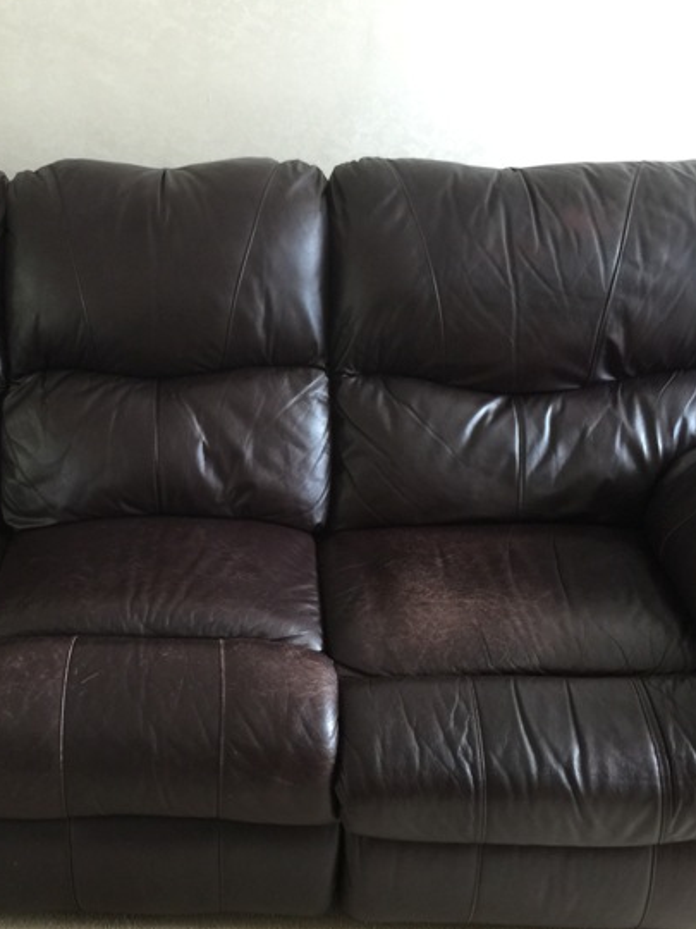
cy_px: 466
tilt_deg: -26.4
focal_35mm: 43
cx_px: 198
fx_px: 1153
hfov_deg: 33.1
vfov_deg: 43.9
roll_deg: +0.2
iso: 80
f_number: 2.2
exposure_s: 1/15
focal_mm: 4.15
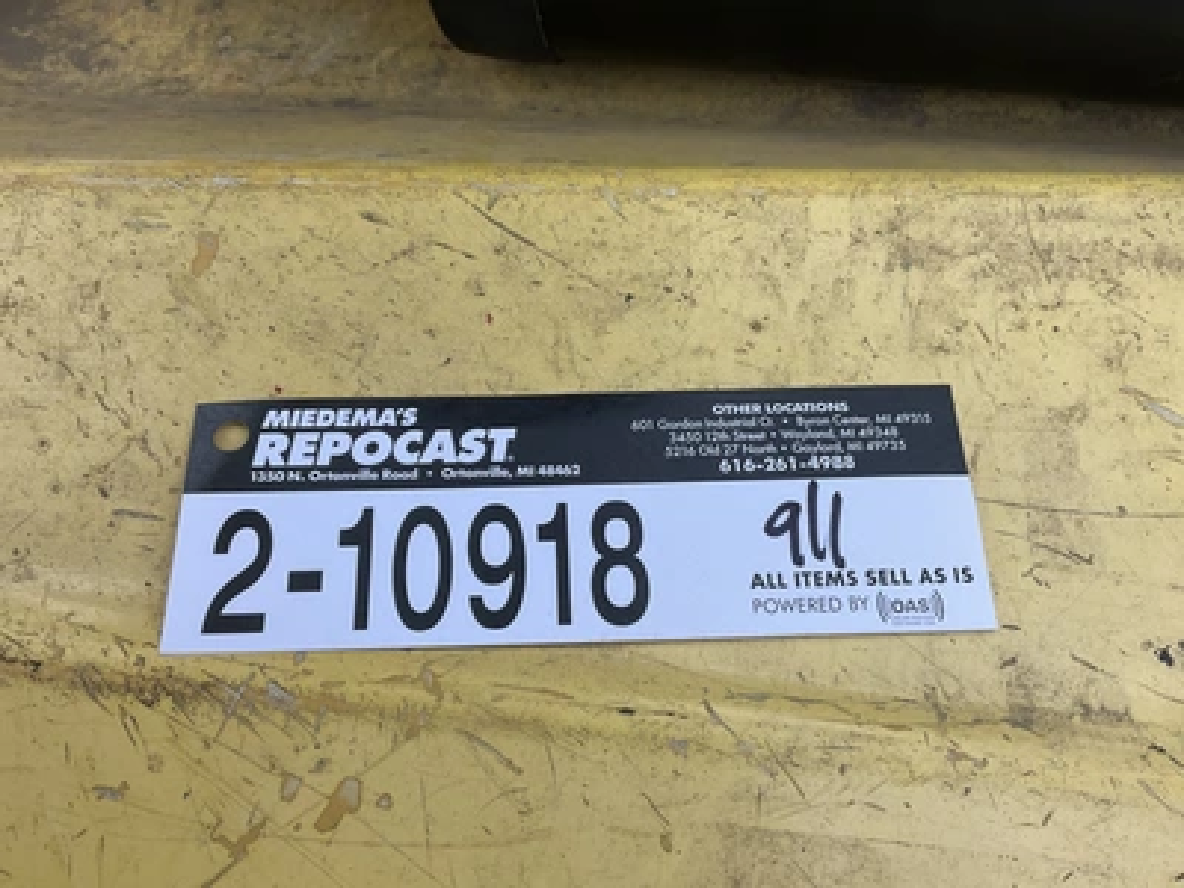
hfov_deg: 61.7
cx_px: 592
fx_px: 992
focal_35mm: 29
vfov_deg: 48.2
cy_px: 444
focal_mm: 3
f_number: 1.8
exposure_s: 1/122
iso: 20
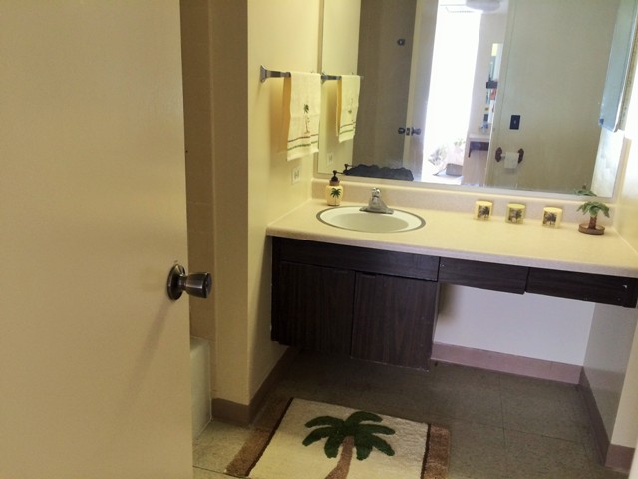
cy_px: 240
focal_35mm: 30
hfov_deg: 60.0
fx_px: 553
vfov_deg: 46.8
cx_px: 319
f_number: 2.2
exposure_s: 1/30
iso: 64
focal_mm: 4.12
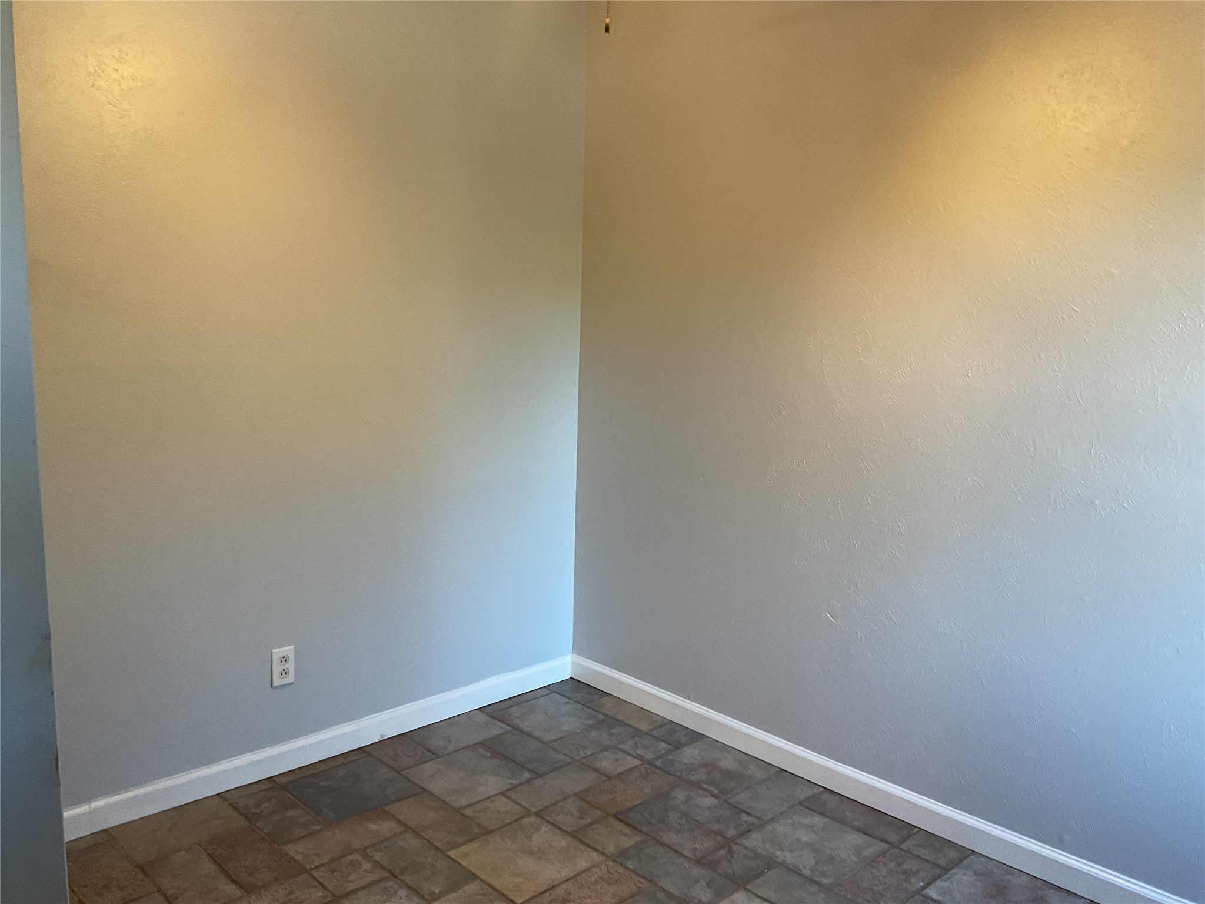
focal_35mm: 29
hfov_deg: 61.7
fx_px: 1010
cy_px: 452
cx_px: 602
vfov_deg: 48.2
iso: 100
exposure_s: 1/60
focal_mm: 3
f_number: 1.8
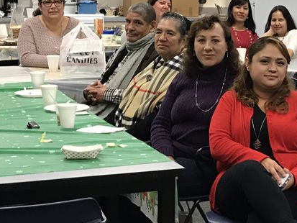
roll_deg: +0.1
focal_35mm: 103
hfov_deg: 18.8
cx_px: 266
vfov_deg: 14.4
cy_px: 104
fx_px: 884
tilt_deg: -8.0
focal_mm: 3.99
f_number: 1.8
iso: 40
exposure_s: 1/20
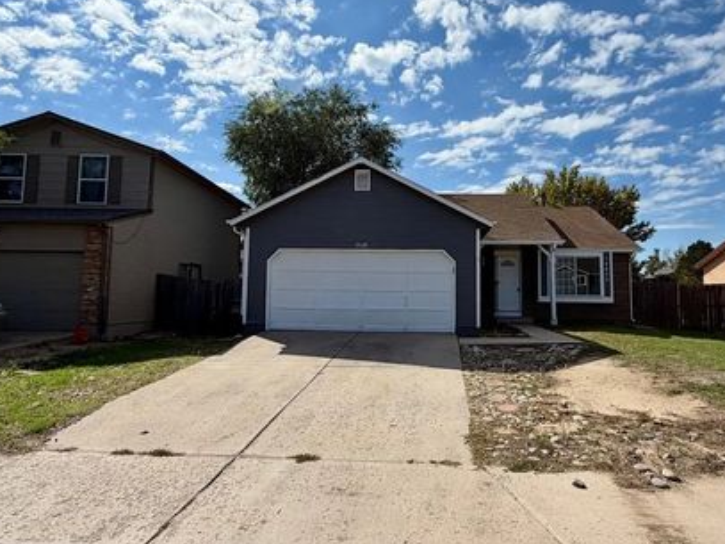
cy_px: 262
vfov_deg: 61.0
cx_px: 401
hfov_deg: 76.2
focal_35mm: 22
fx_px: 461
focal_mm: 2.22
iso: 20
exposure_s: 1/1795
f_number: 2.2
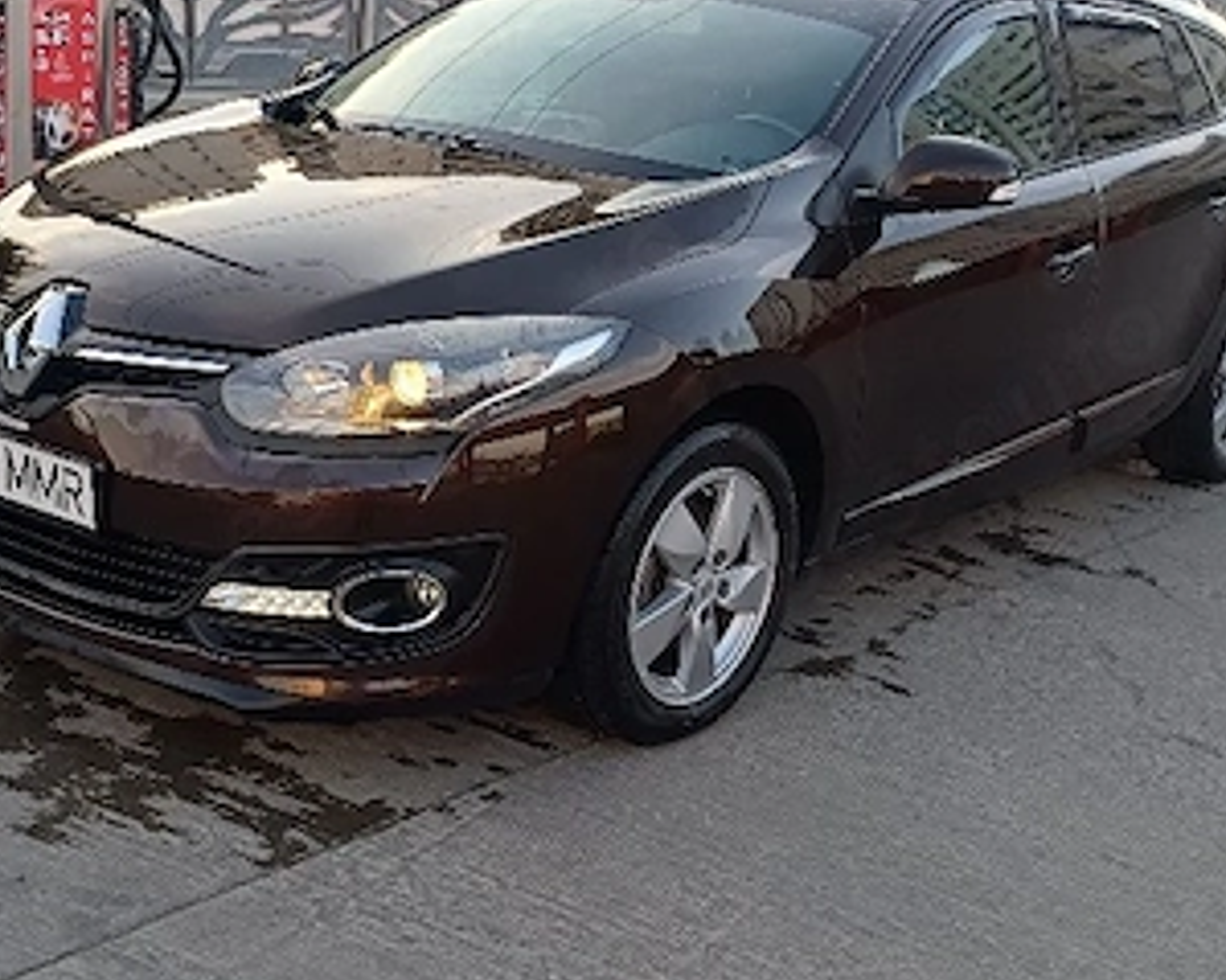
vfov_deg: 30.8
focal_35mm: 49
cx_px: 619
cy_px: 439
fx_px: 1777
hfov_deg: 38.1
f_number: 1.8
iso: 64
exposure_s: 1/101
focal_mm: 4.65
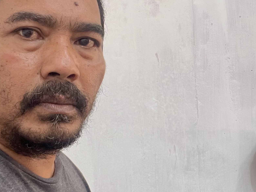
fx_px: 436
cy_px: 79
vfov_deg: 24.8
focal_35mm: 59
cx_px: 217
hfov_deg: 31.5
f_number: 2.2
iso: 160
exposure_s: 1/50
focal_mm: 2.71
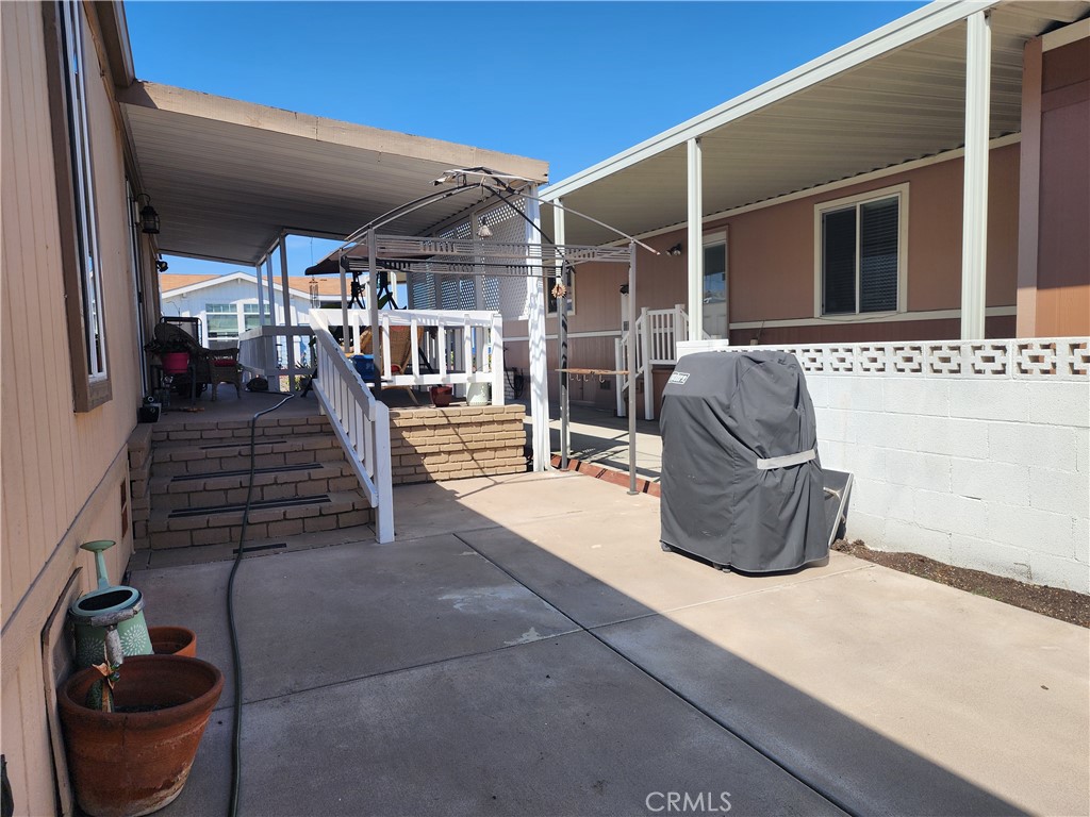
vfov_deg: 58.9
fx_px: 724
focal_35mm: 23
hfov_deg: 73.9
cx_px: 545
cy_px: 408
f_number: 1.8
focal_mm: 6.4
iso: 12
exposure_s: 1/1176
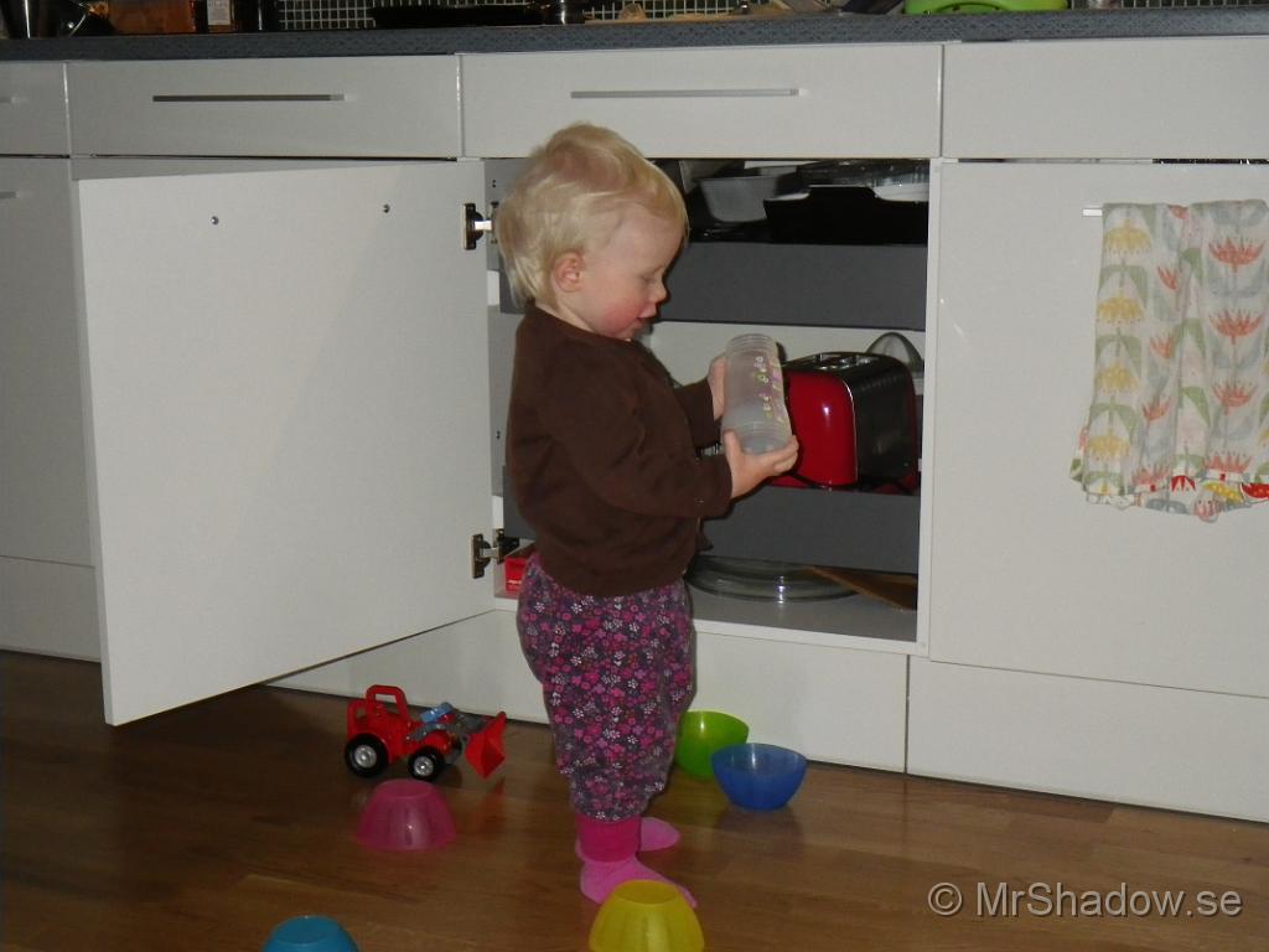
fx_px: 1870
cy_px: 476
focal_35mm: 51
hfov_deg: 37.5
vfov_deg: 28.6
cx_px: 634
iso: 400
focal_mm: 9.1
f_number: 4.4
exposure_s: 1/60
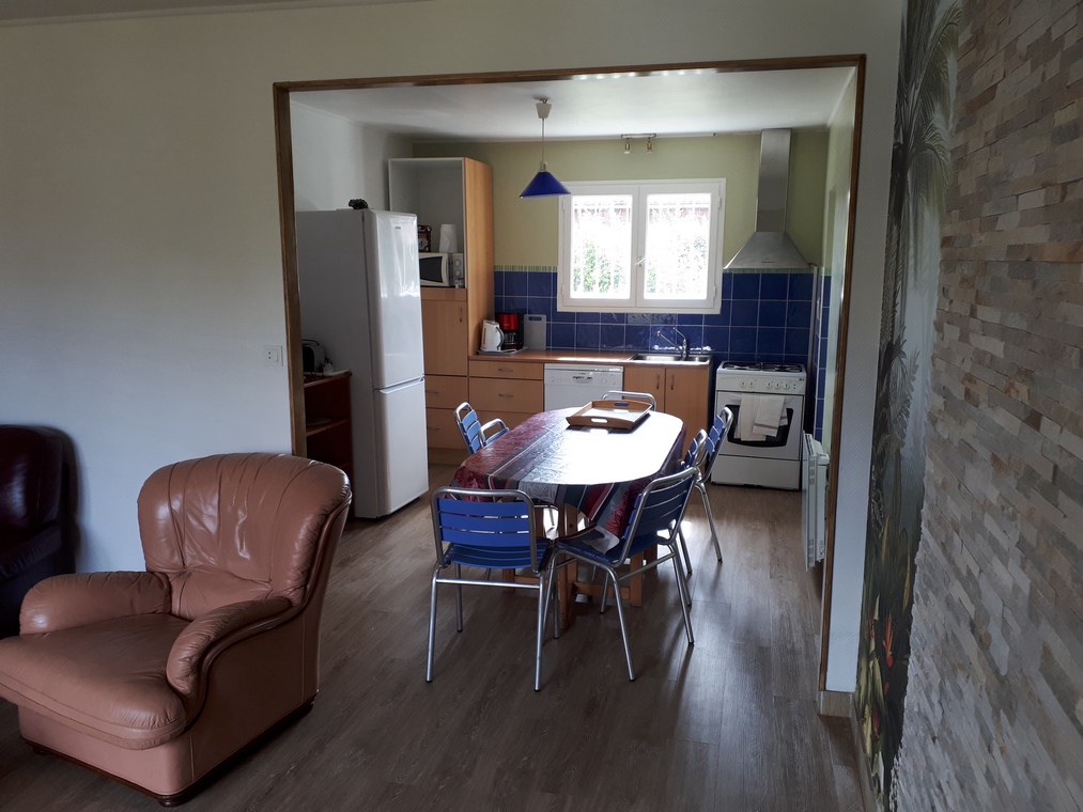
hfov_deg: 65.3
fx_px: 845
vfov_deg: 51.4
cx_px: 542
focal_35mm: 27
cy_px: 406
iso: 50
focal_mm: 3.6
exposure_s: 1/50
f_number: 1.9
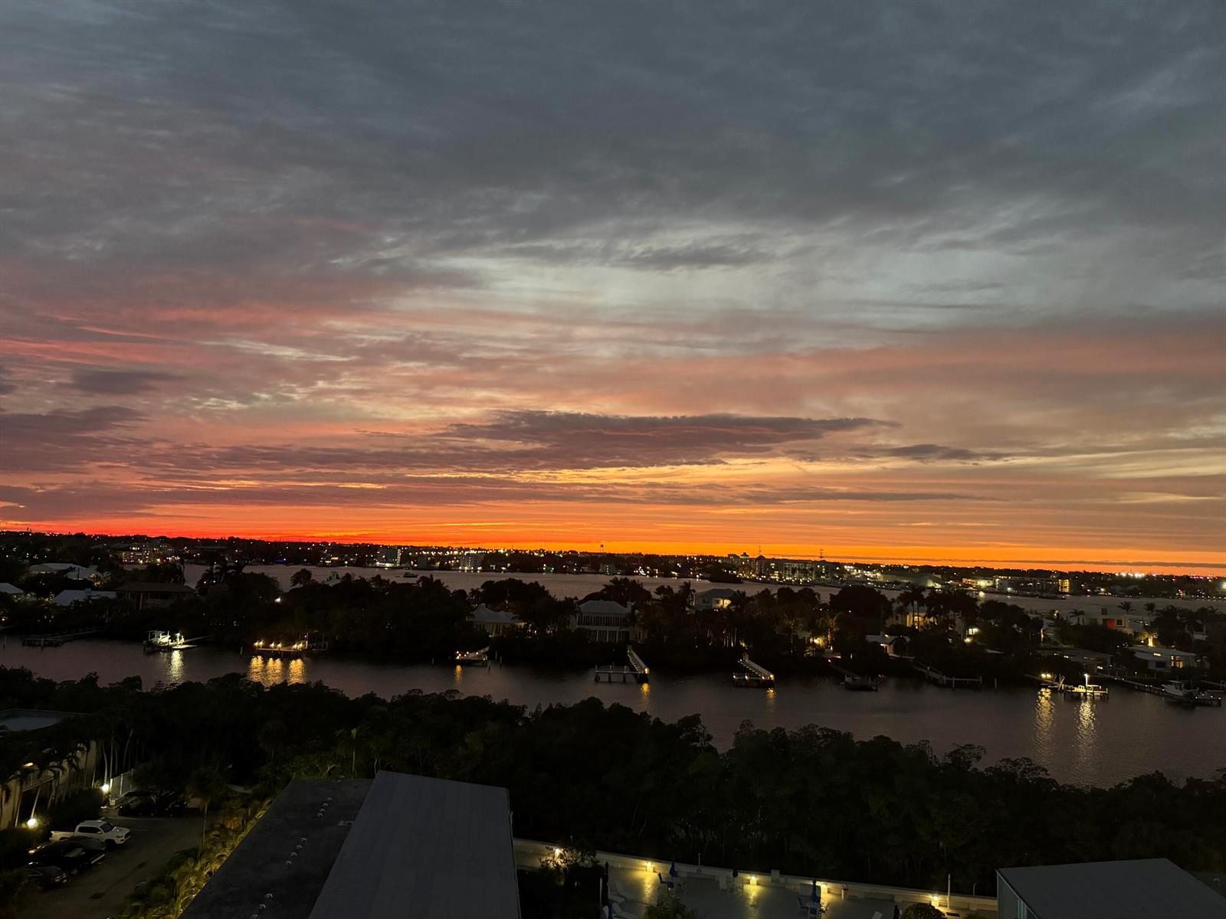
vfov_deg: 56.8
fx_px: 850
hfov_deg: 71.6
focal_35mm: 24
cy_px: 460
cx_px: 613
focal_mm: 6.76
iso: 800
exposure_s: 1/30
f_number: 1.78
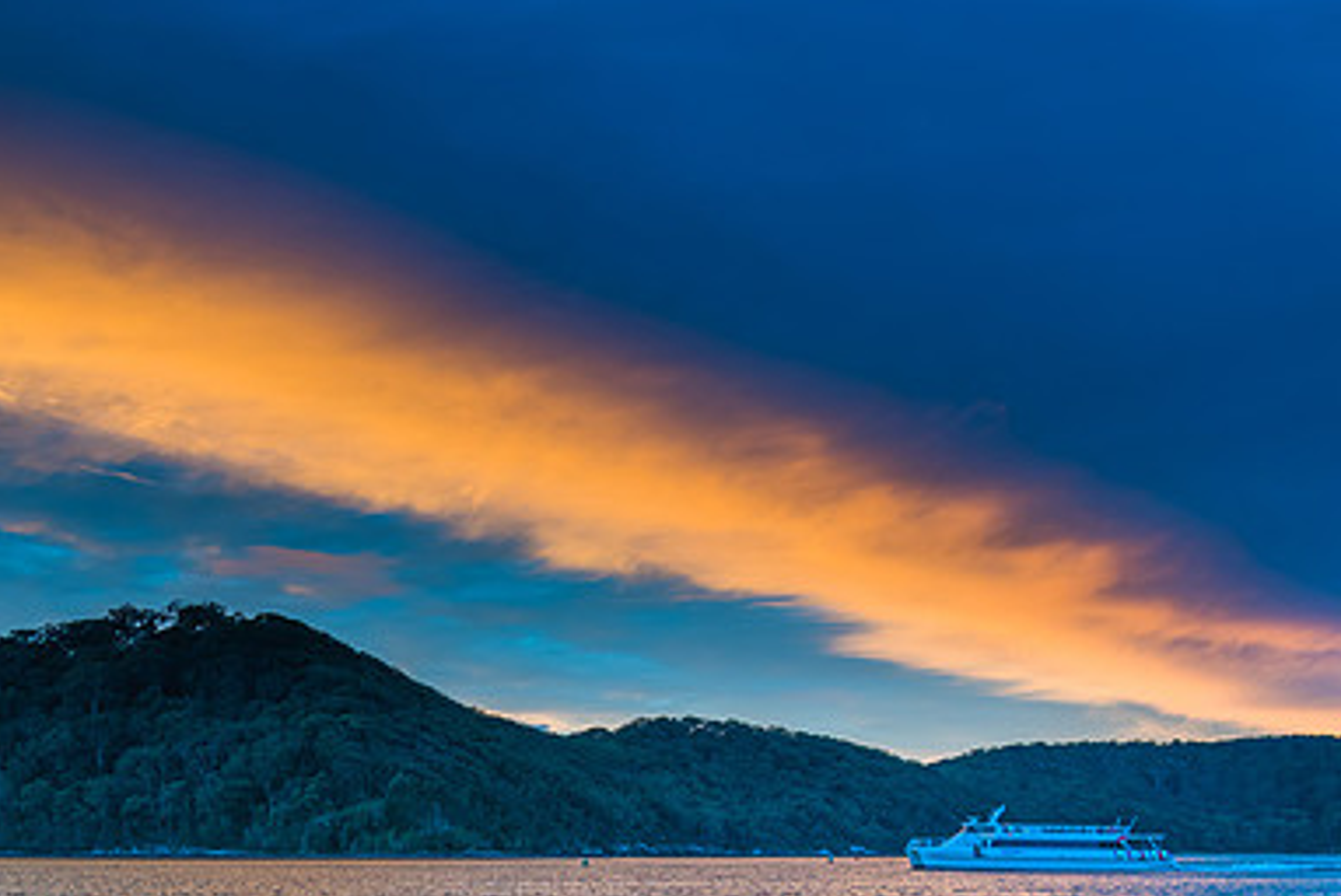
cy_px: 723
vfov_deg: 31.8
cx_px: 532
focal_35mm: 41
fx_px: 1528
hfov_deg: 47.1
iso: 400
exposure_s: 1/30
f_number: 4
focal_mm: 24
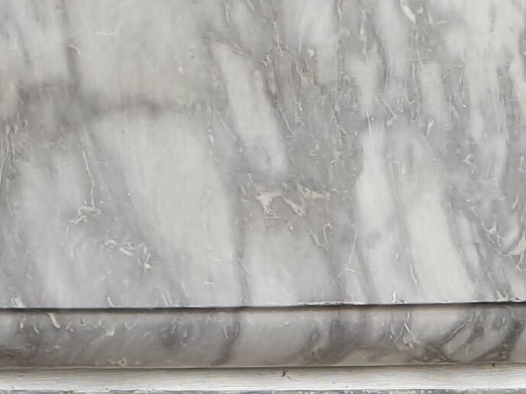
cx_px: 312
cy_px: 794
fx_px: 2309
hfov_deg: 13.0
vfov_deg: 9.2
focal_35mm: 152
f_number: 2.4
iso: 50
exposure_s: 1/246
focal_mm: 4.3
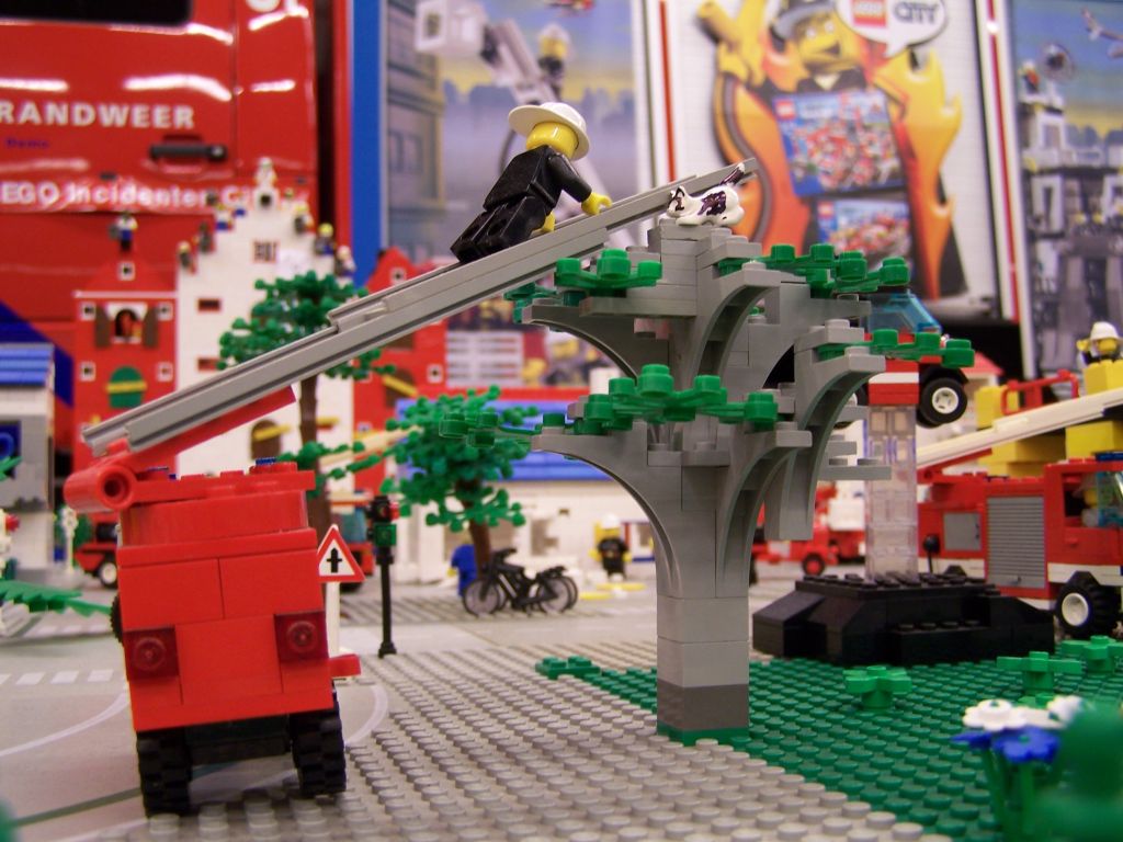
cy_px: 421
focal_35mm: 38
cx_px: 562
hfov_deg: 49.0
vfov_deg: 37.7
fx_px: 1233
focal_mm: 6.3
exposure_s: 1/4
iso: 80
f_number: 2.8
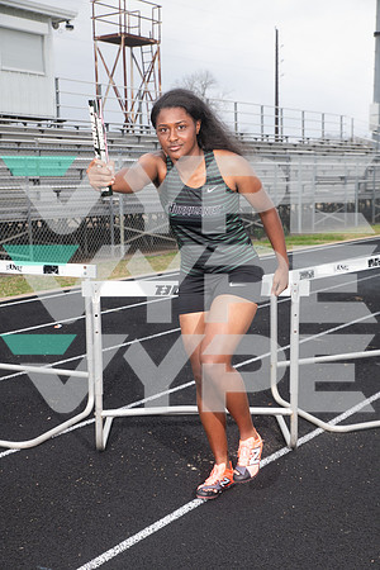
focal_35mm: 48
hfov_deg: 28.1
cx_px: 190
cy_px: 285
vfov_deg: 41.1
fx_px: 760
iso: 250
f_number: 6.3
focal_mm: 48
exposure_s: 1/400
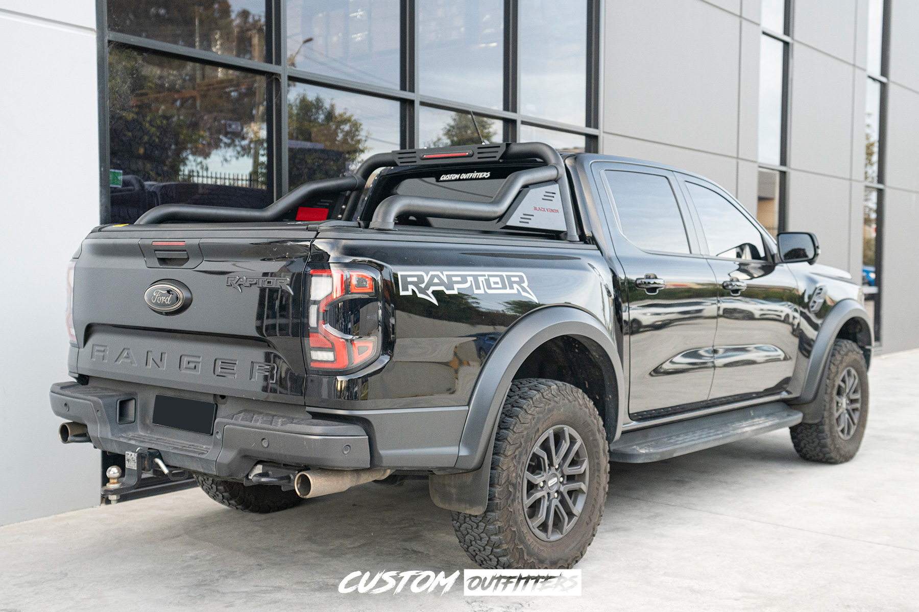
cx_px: 460
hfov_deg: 54.4
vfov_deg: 37.9
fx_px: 893
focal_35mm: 35
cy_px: 306
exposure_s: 1/160
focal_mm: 35
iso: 1600
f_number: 3.2
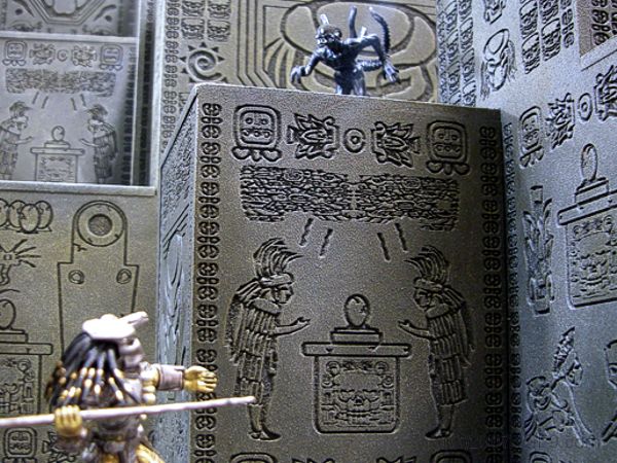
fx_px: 677
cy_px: 232
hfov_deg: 49.0
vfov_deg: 37.7
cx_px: 308
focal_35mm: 38
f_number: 3.3
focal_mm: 6.3
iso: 200
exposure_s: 1/6
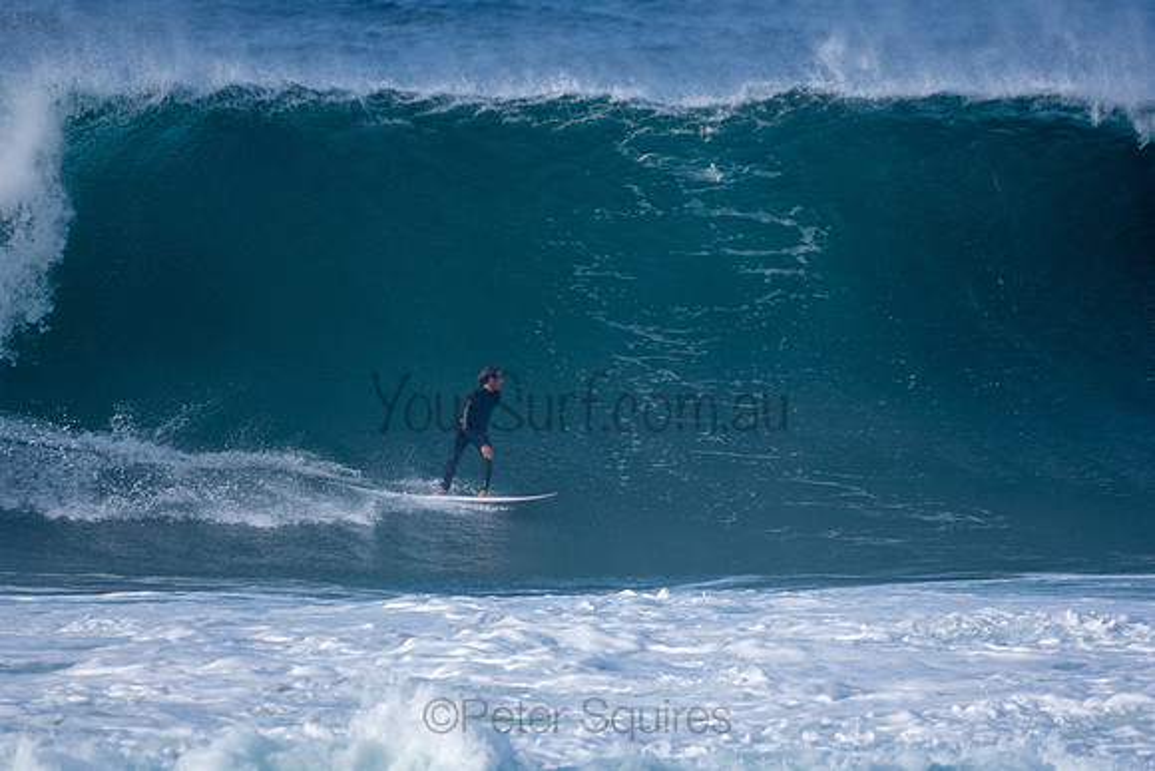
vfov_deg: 1.8
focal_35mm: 750
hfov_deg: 2.7
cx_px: 578
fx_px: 24067
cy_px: 386
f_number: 5.6
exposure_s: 1/1250
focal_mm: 500
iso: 250
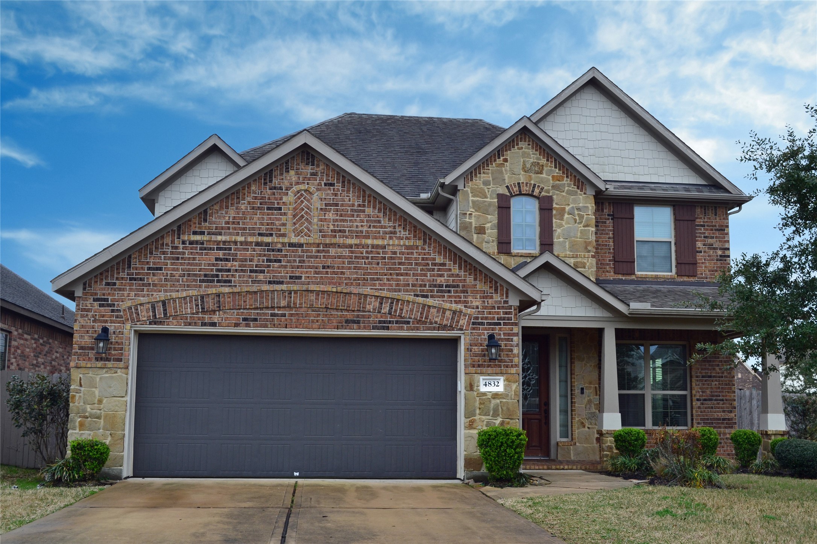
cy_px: 272
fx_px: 953
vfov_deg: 31.9
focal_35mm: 42
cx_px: 408
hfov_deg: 46.4
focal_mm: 28
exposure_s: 1/160
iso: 400
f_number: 10
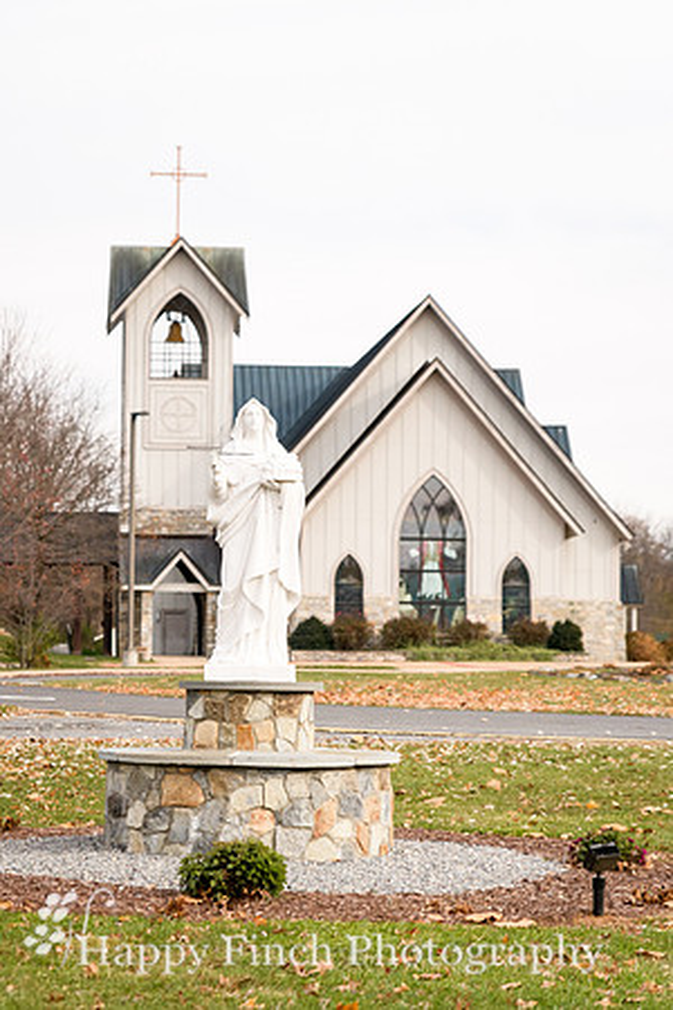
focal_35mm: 105
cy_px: 505
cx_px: 88
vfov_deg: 19.5
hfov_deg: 13.0
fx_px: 2944
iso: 400
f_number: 2.8
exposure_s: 1/6400
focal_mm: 70
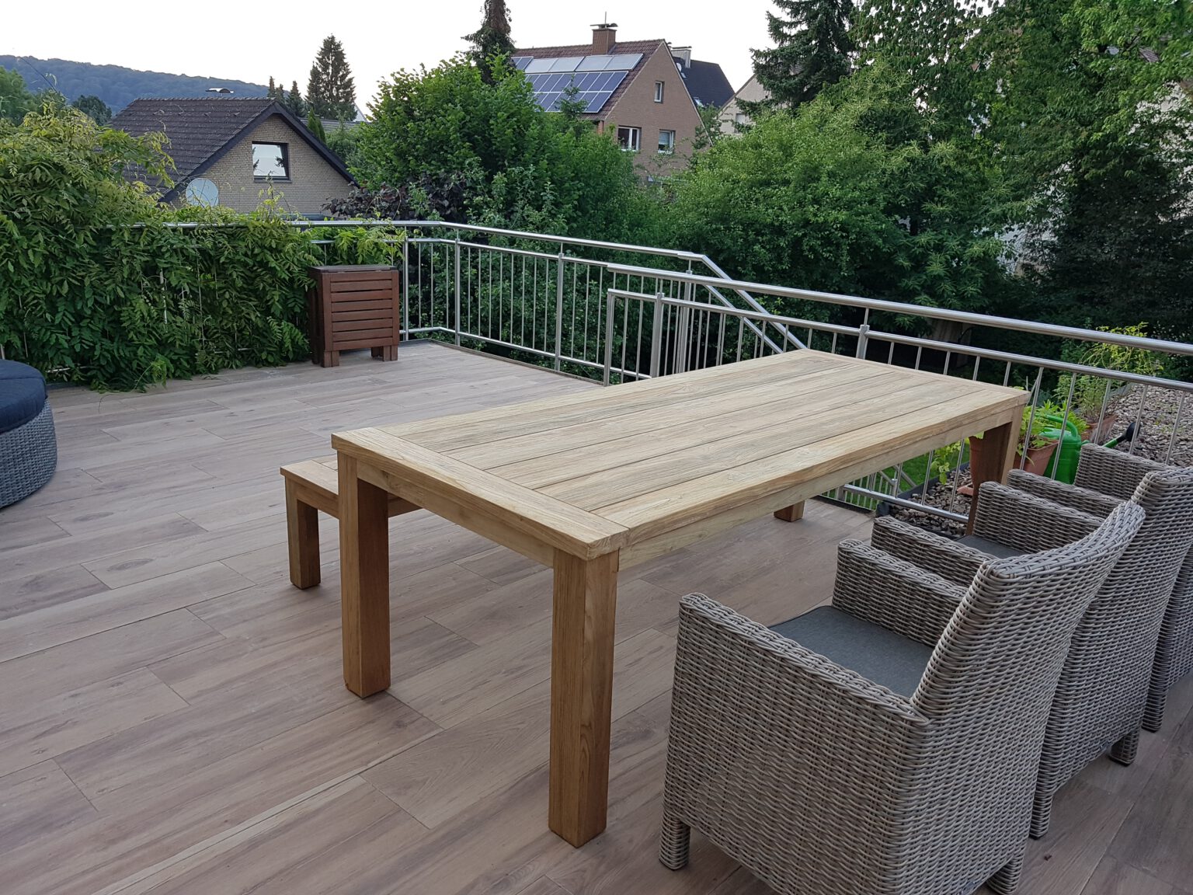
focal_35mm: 26
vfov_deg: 53.1
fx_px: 896
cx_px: 596
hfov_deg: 67.3
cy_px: 448
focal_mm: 4.2
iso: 50
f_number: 1.7
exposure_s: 1/188
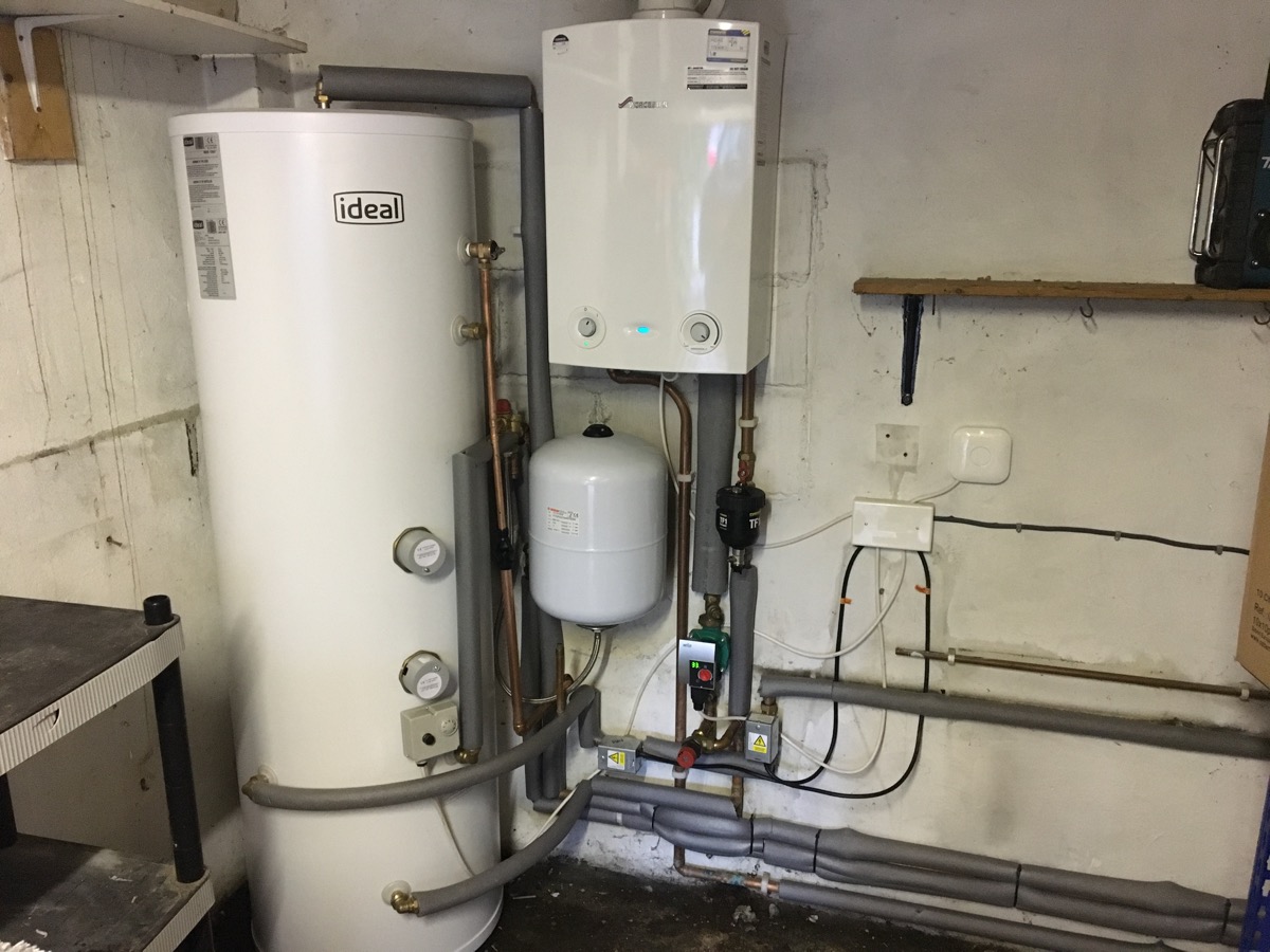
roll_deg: -0.9
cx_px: 635
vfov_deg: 48.2
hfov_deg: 61.7
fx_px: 1064
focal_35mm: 29
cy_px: 476
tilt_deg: -15.2
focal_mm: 4.15
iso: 250
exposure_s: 1/17
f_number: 2.2
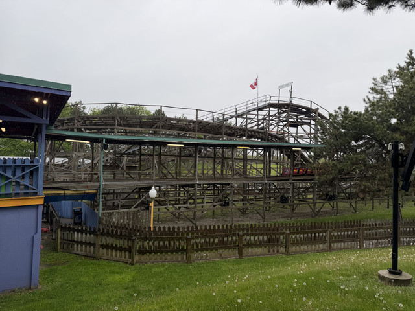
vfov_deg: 56.8
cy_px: 156
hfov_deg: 71.6
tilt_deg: +2.0
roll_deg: -1.5
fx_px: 288
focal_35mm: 24
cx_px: 208
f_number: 1.78
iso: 80
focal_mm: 6.76
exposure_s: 1/858
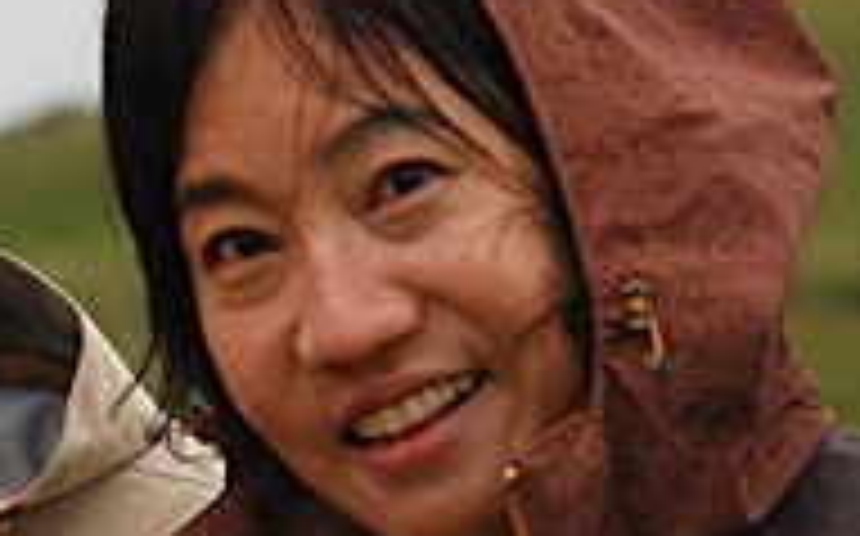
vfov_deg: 2.0
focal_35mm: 641
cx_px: -333
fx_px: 15010
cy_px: 243
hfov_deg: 3.3
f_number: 6.3
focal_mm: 100
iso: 400
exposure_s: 1/640
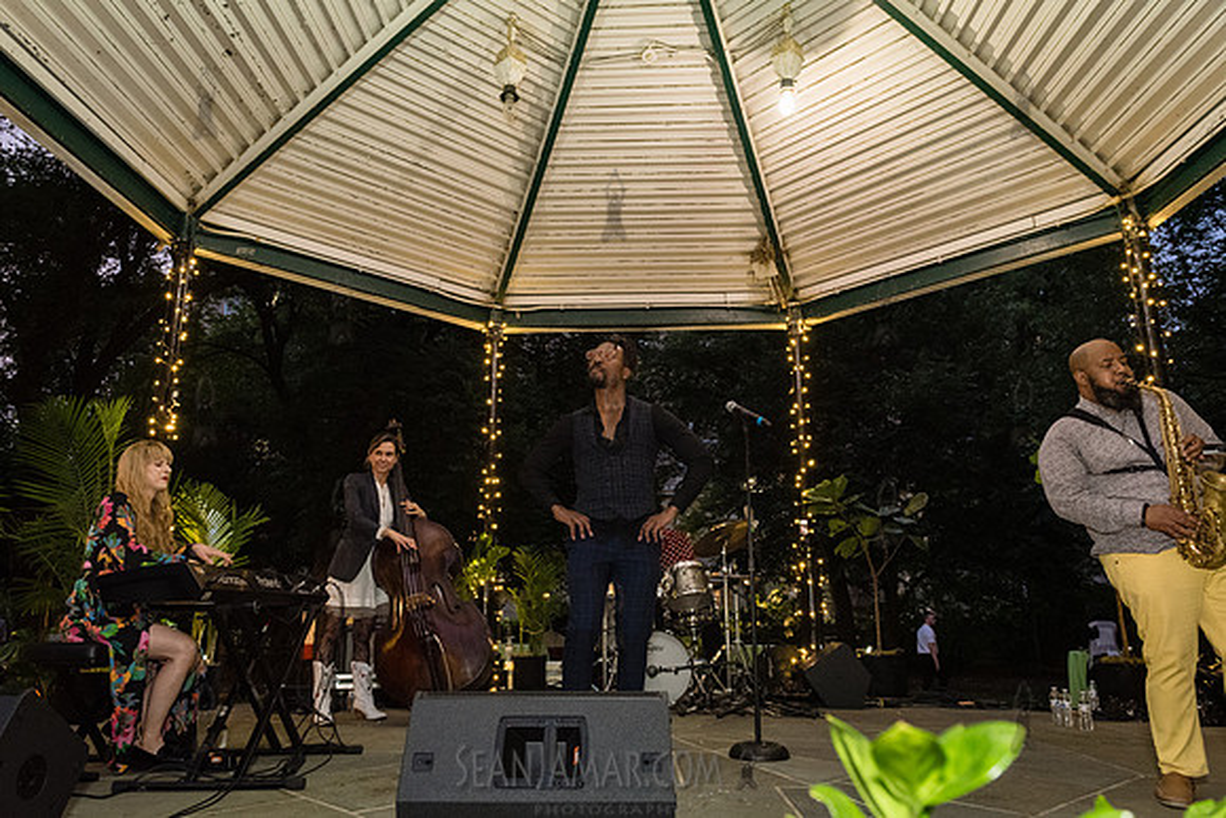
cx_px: 592
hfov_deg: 70.5
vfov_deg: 50.5
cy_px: 408
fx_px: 866
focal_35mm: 25
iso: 6400
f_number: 3.5
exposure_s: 1/250
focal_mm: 24
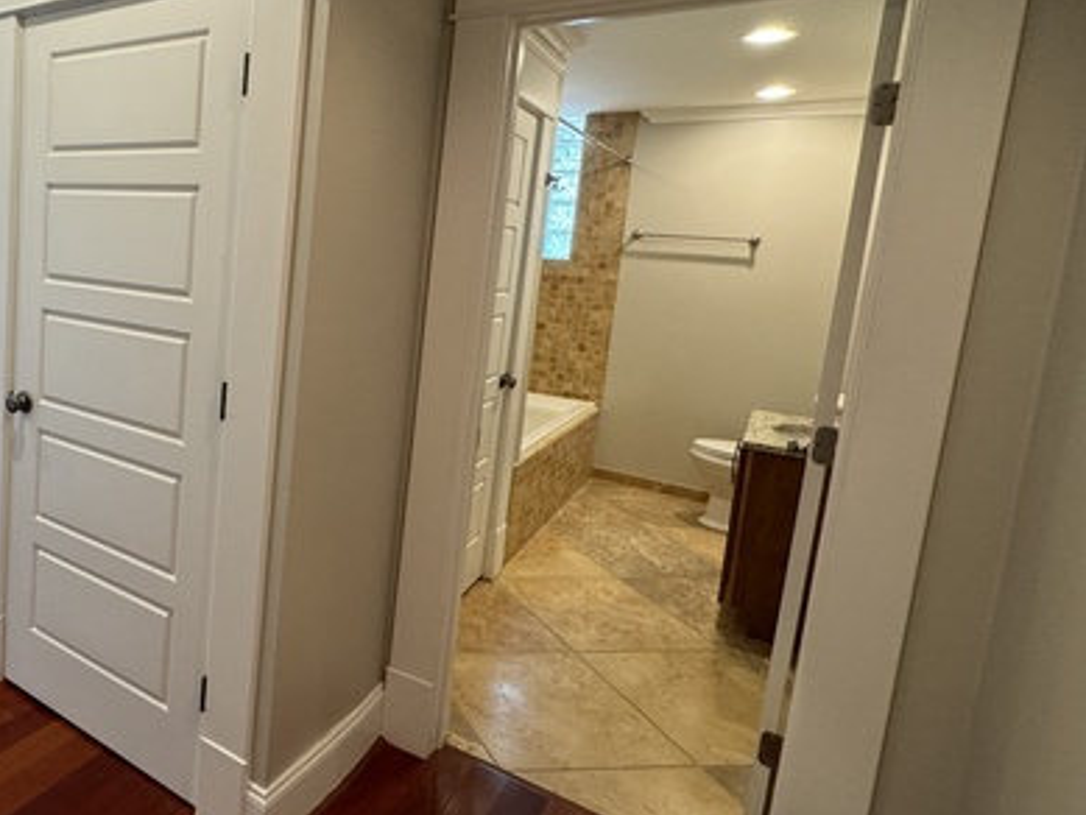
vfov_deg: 56.5
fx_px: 753
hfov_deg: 64.8
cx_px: 208
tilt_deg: -6.9
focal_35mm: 24
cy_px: 332
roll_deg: -3.0
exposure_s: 1/60
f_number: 2.2
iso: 250
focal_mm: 2.22
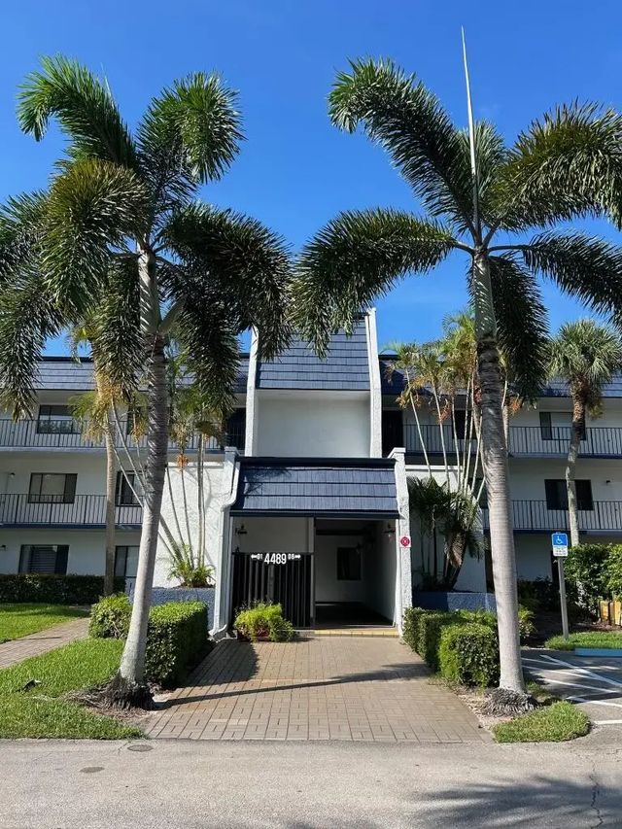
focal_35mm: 26
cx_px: 311
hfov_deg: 53.1
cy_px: 414
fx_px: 623
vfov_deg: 67.3
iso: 50
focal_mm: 5.7
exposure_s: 1/2513
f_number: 1.5
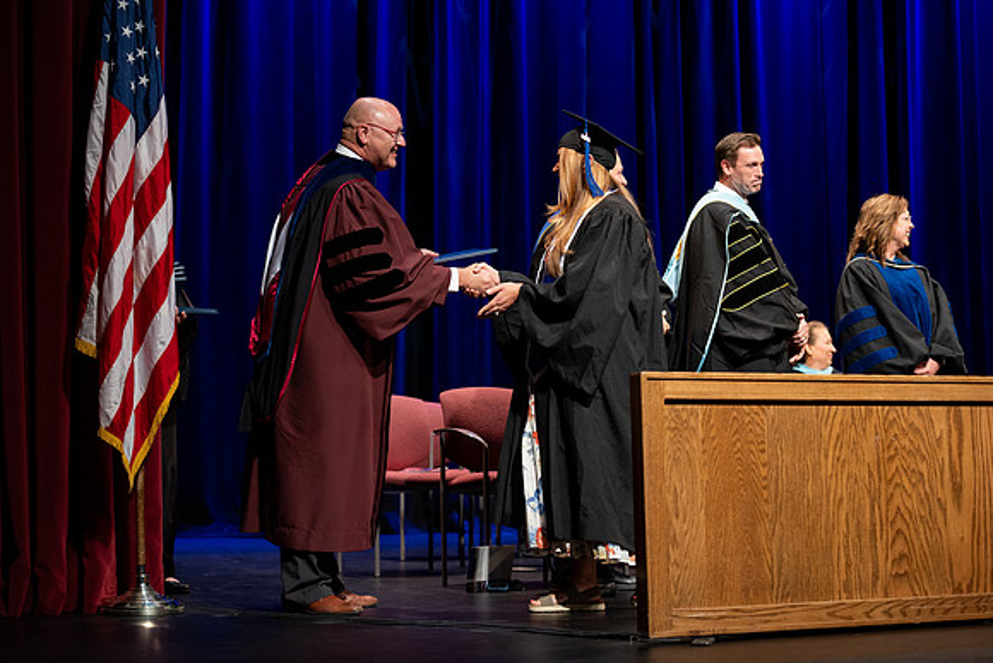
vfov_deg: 19.5
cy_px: 332
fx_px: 1931
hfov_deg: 28.8
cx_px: 496
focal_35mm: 70
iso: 640
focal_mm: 70
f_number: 2.8
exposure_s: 1/250
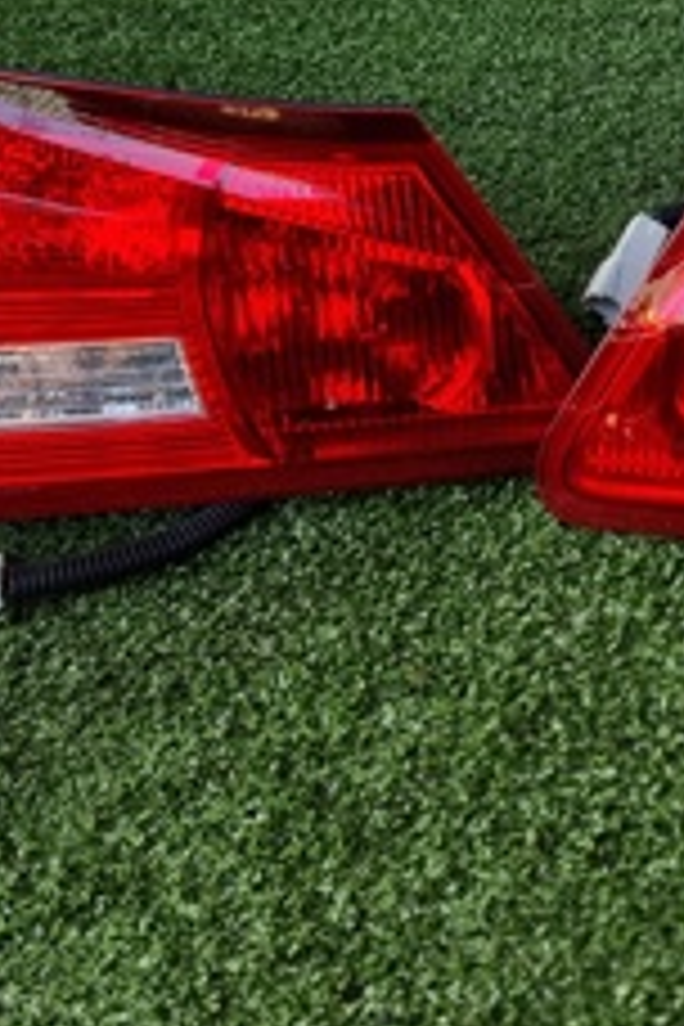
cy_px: 18
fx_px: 1995
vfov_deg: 27.3
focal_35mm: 70
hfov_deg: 18.9
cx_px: 680
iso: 50
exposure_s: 1/100
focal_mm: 6.7
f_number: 1.8
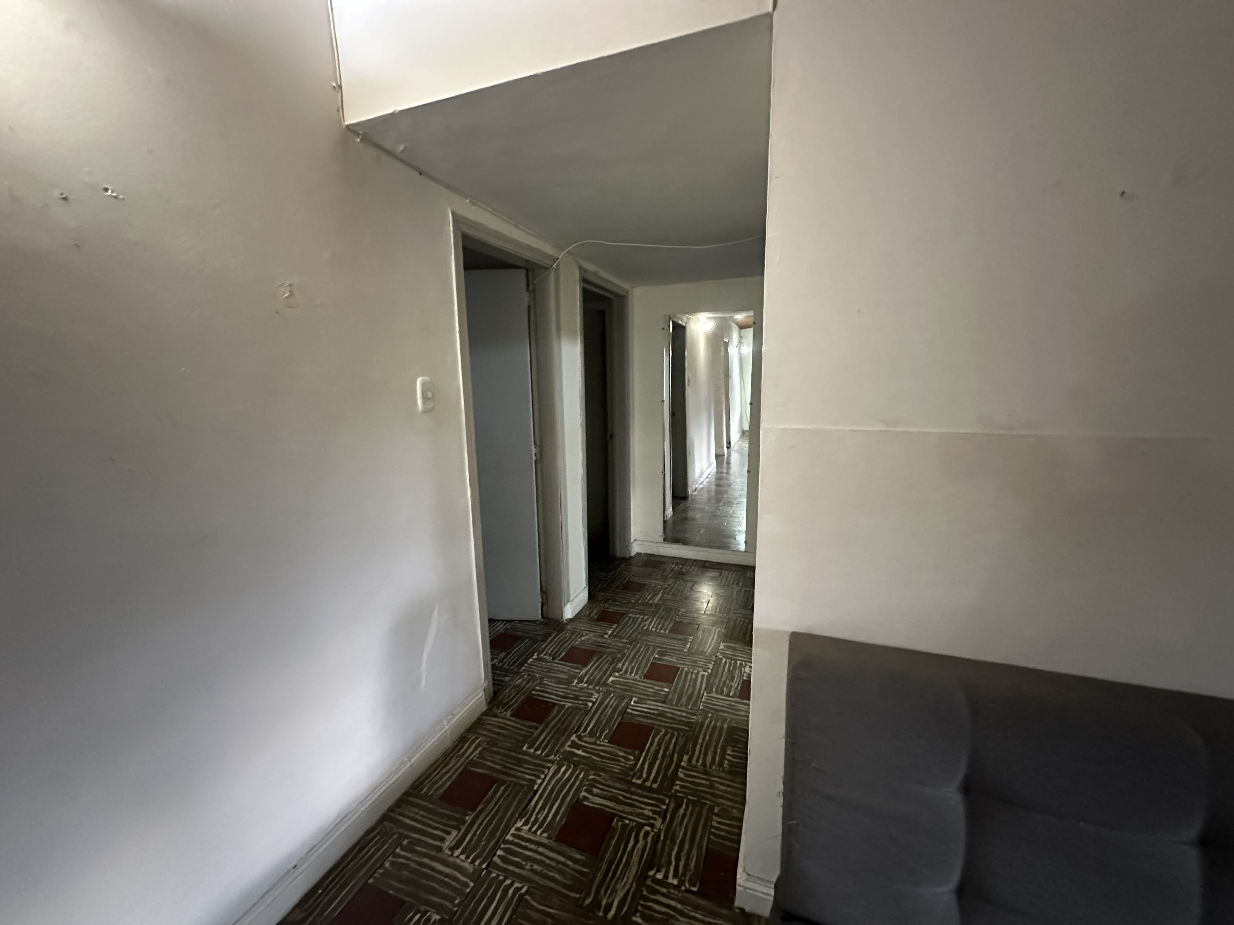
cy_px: 462
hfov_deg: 102.1
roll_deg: +1.4
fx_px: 499
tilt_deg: -9.4
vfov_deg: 85.7
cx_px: 617
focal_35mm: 14
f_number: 2.2
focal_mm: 2.22
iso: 1000
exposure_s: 1/40
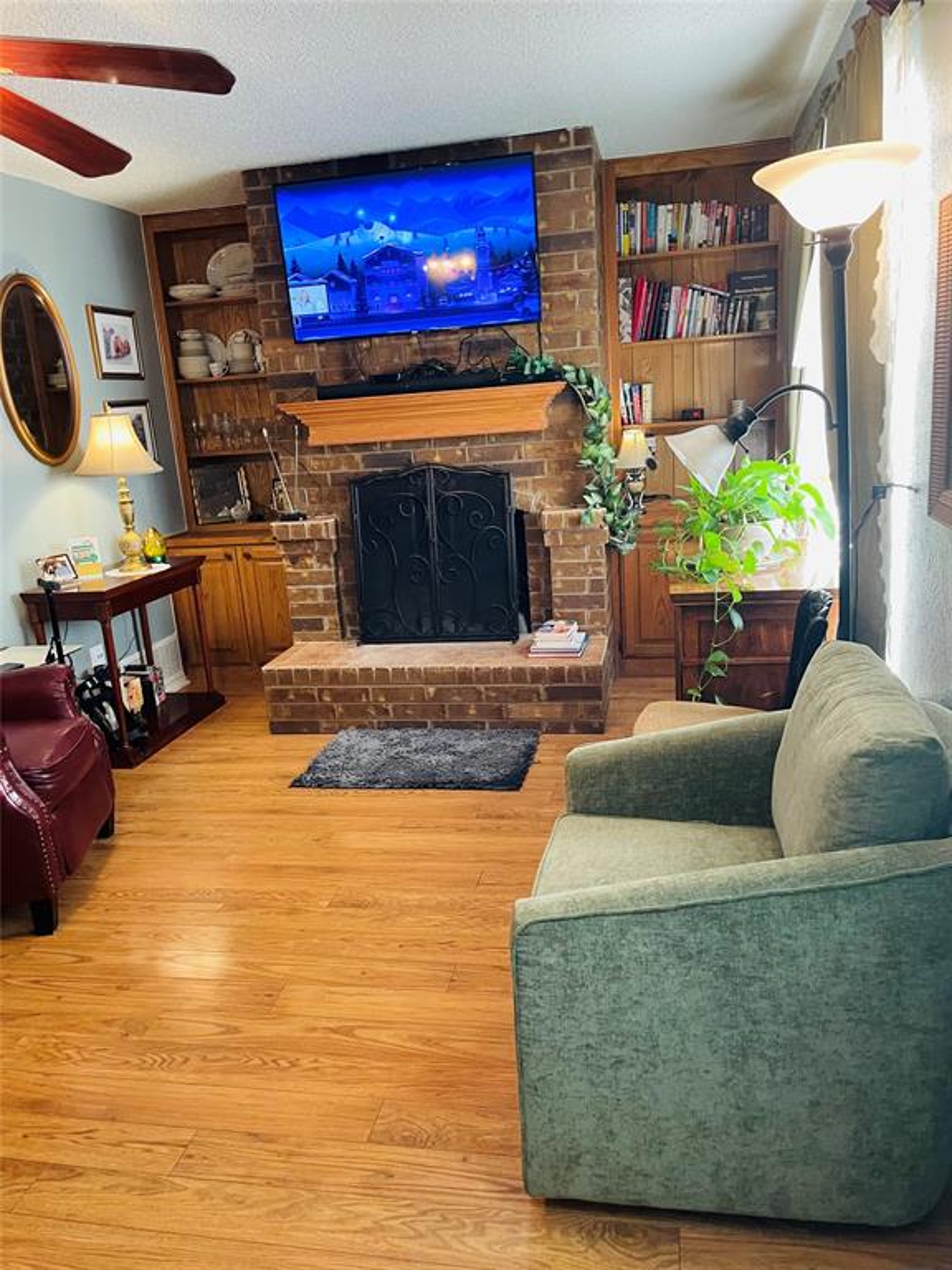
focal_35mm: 26
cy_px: 635
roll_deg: +4.4
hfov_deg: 53.1
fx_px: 953
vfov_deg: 67.3
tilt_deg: -11.8
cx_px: 476
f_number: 1.6
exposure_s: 1/60
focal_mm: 4.2
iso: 200
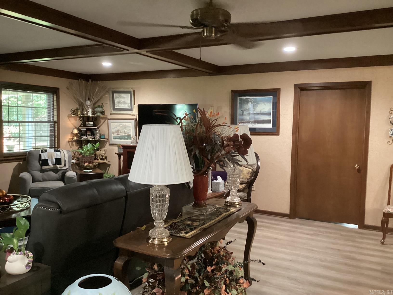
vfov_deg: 45.4
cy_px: 148
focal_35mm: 31
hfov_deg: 58.4
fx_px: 352
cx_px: 196
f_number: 2.4
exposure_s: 1/24
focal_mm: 3.3
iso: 640
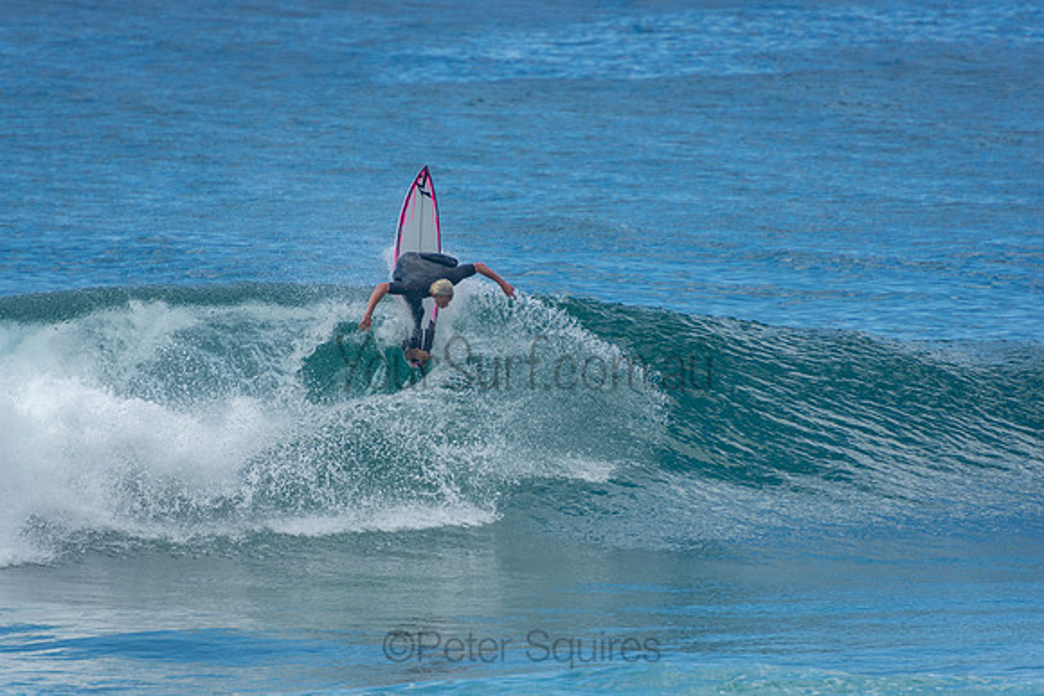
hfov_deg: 3.4
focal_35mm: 600
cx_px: 522
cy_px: 348
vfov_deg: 2.3
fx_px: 17403
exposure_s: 1/1250
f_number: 5.6
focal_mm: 400
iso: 250
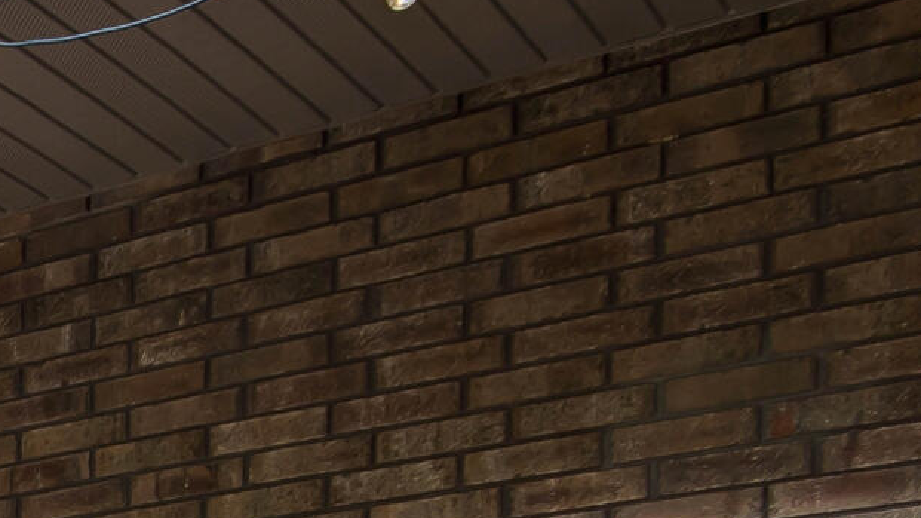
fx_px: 1978
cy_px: 1026
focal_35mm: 81
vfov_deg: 13.0
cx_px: -773
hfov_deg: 19.2
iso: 100
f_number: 6.3
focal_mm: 16
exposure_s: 1/100
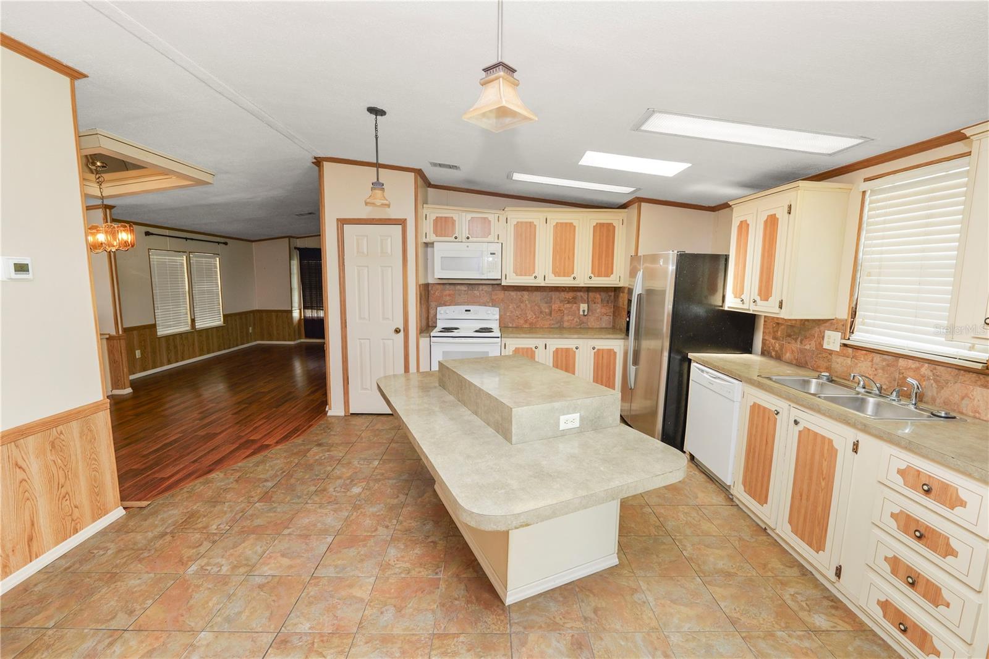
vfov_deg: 81.2
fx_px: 385
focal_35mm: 14
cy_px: 330
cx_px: 494
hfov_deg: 104.3
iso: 320
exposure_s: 1/60
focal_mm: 14
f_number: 5.6
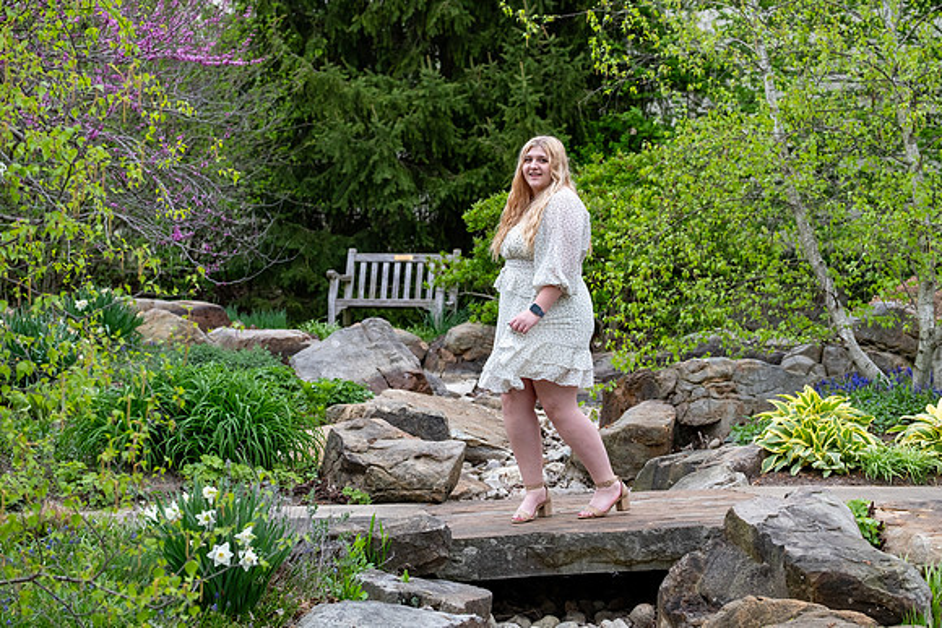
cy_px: 314
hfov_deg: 23.1
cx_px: 471
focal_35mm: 88
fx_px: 2303
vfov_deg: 15.5
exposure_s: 1/400
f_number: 4
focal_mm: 58.7
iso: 250
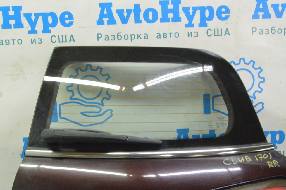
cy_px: 95
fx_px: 286
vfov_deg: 36.8
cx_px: 143
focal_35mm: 36
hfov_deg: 53.2
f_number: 20
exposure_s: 1/20
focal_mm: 24
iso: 6400
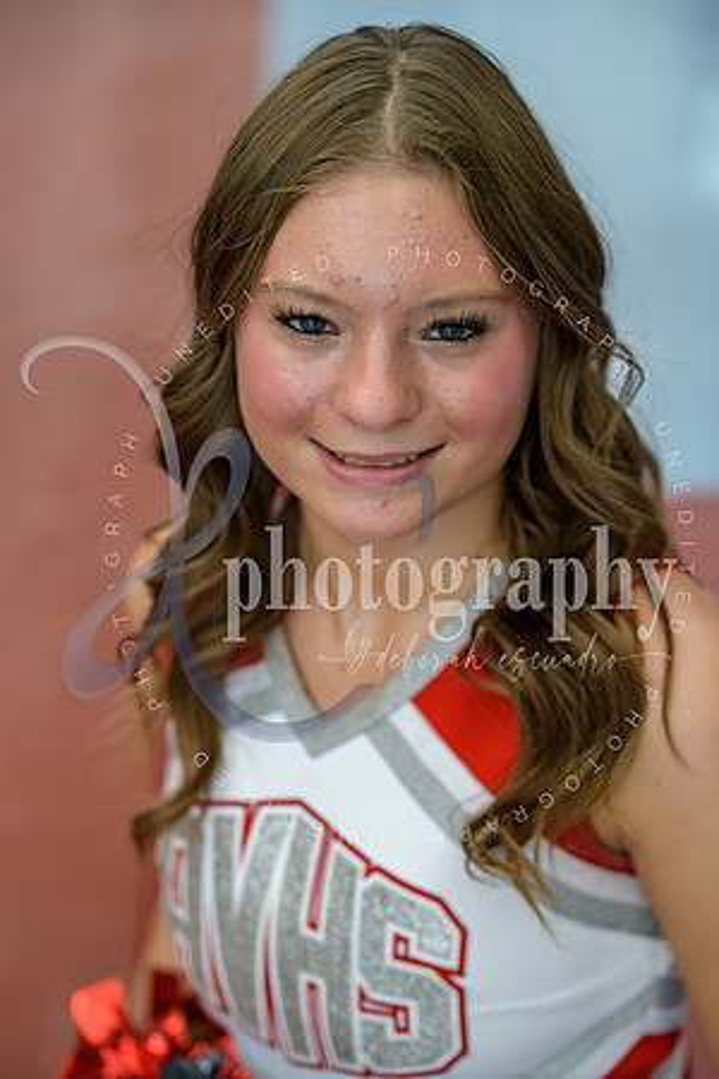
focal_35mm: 70
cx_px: 360
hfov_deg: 19.5
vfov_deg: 28.8
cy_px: 540
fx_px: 2097
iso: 250
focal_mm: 70
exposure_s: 1/125
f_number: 2.8
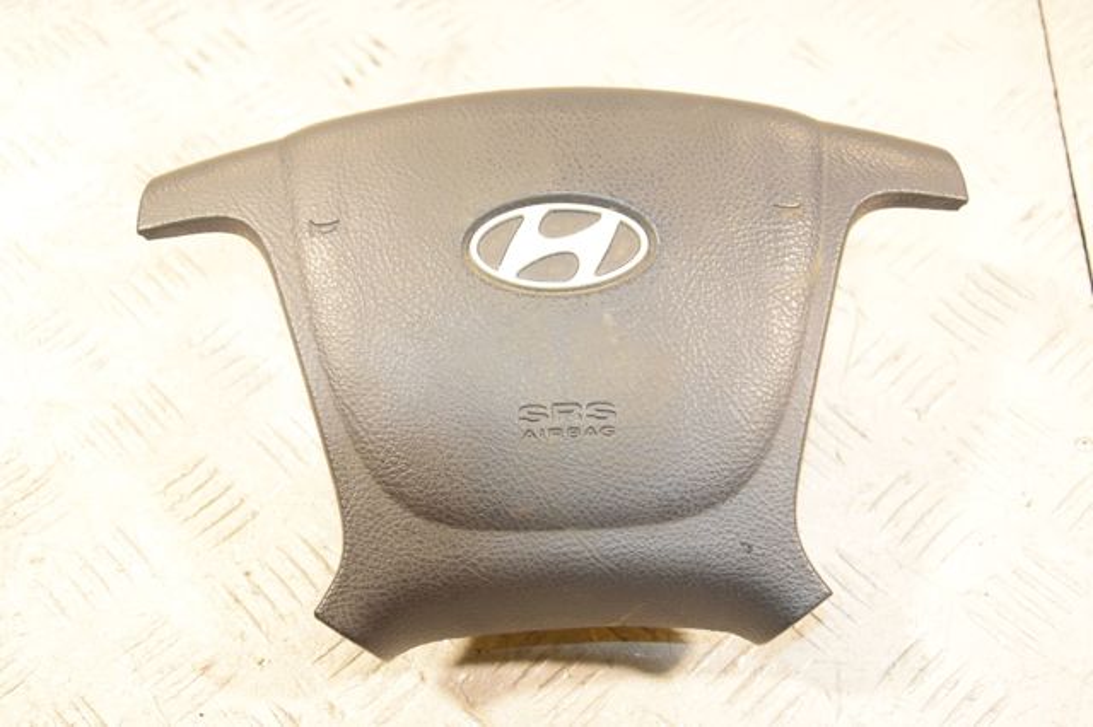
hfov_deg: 38.9
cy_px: 364
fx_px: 1548
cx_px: 546
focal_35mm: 51
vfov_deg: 26.5
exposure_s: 1/160
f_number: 5.6
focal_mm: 34
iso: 1600
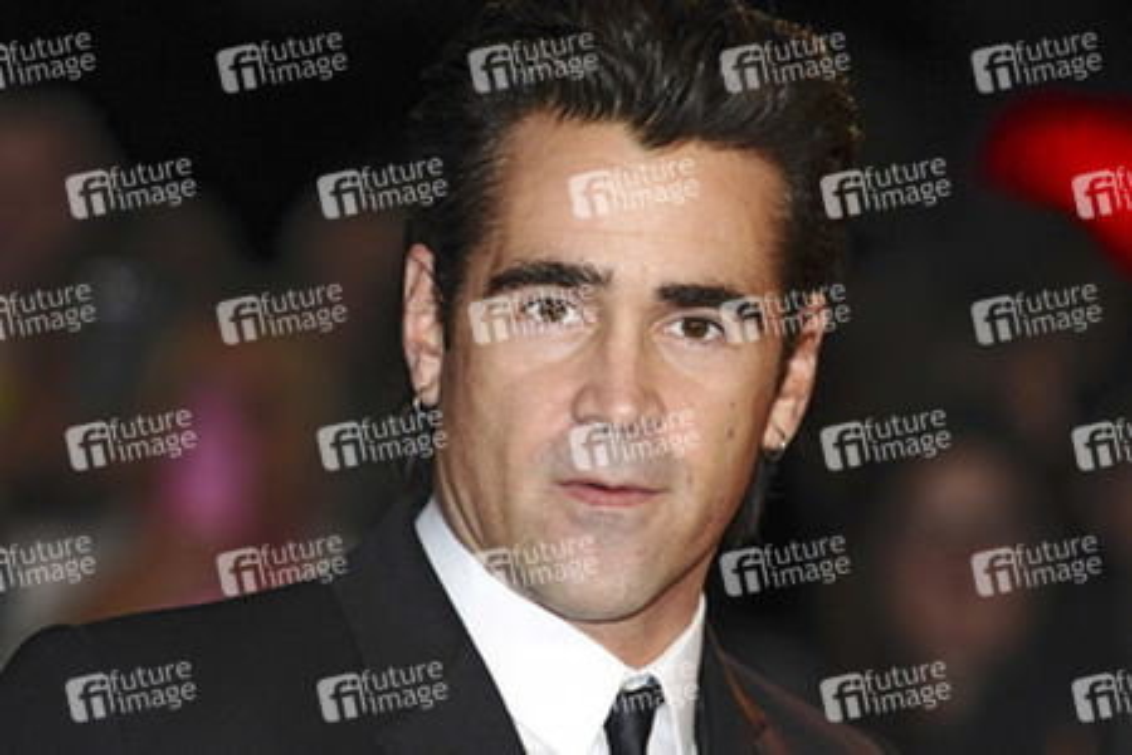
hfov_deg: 6.9
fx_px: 9433
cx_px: 566
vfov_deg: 4.6
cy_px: 378
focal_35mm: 300
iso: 320
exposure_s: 1/250
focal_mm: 200
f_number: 4.5
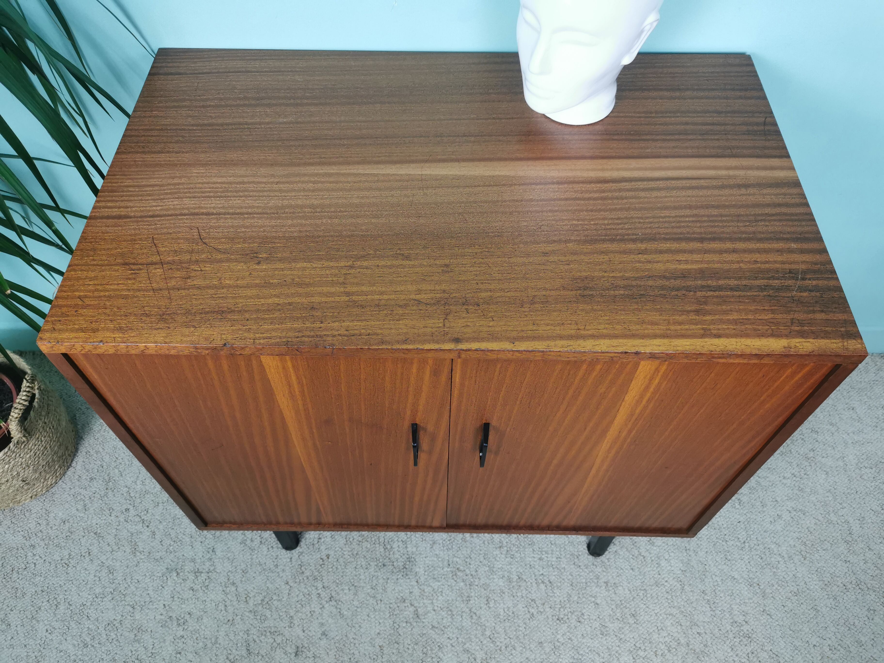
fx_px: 690
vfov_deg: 51.4
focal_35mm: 27
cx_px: 442
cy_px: 332
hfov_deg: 65.3
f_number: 1.8
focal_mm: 5.58
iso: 160
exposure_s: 1/100
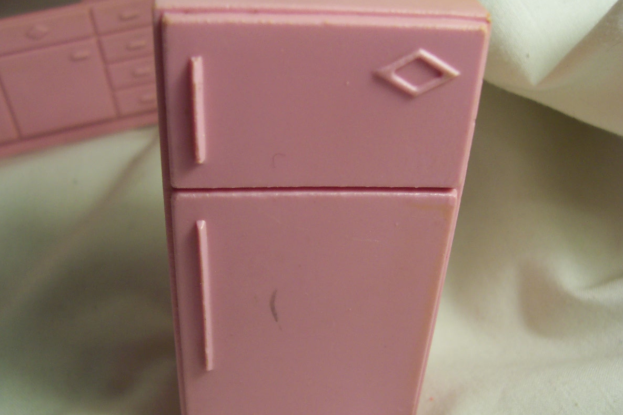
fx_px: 675
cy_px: 220
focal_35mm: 39
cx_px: 315
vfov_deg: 34.2
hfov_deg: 49.6
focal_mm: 5.6
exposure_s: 1/180
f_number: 2.8
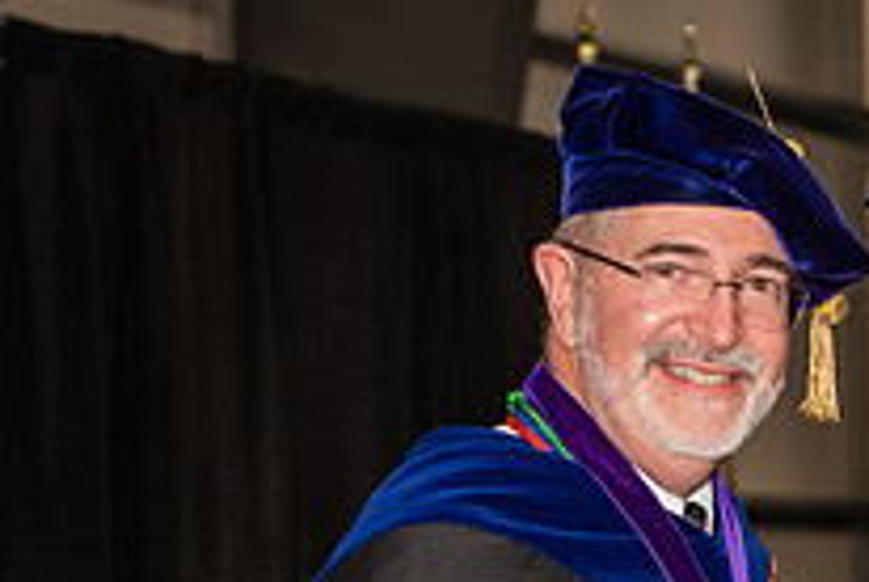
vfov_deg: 6.9
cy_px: 740
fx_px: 4762
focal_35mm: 197
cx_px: 852
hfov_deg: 10.3
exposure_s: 1/200
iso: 1000
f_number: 5.6
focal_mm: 70
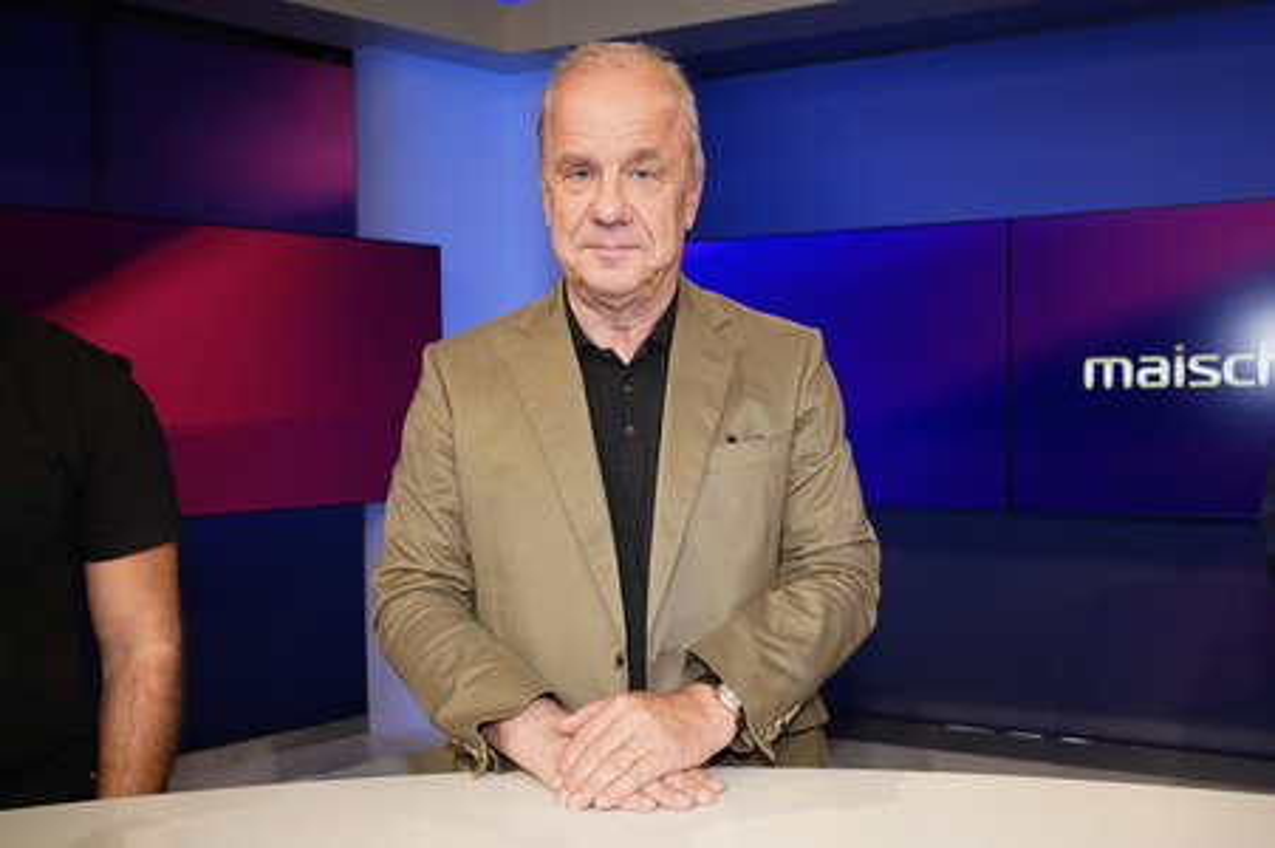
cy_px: 424
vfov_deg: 43.5
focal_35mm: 30
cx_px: 638
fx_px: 1062
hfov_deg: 62.0
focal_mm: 30
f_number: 5
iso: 2000
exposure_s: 1/125
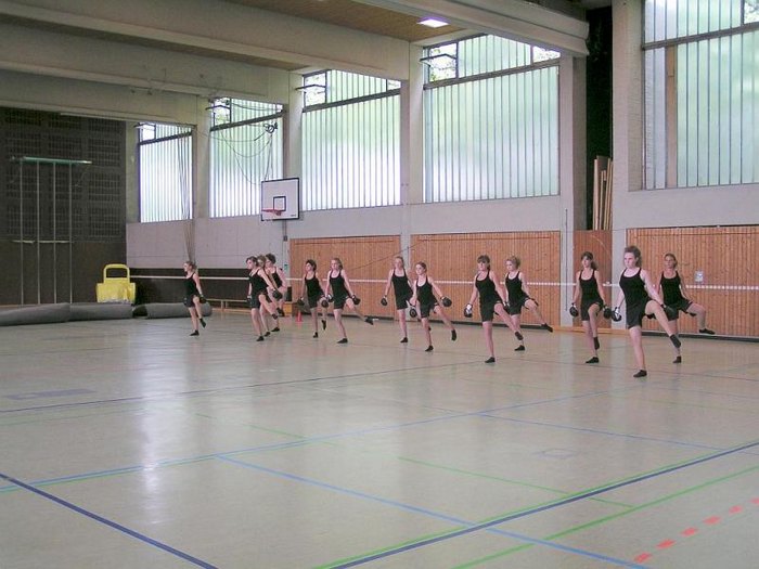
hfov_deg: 45.8
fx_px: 899
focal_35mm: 41
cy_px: 284
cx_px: 380
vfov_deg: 35.1
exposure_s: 1/50
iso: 80
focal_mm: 6.3
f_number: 2.8
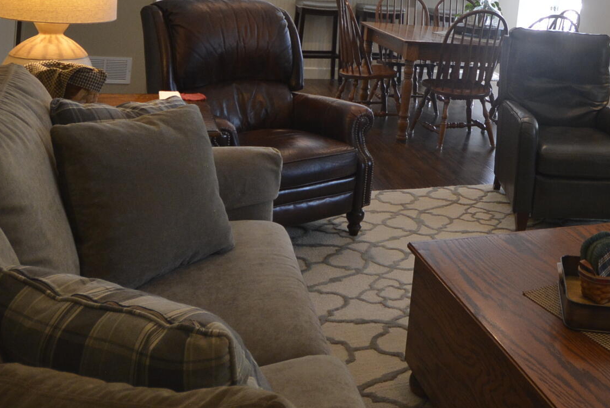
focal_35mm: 40
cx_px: 514
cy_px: -4
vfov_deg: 30.9
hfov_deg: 45.2
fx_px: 678
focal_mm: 10
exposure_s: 1/60
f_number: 4
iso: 640
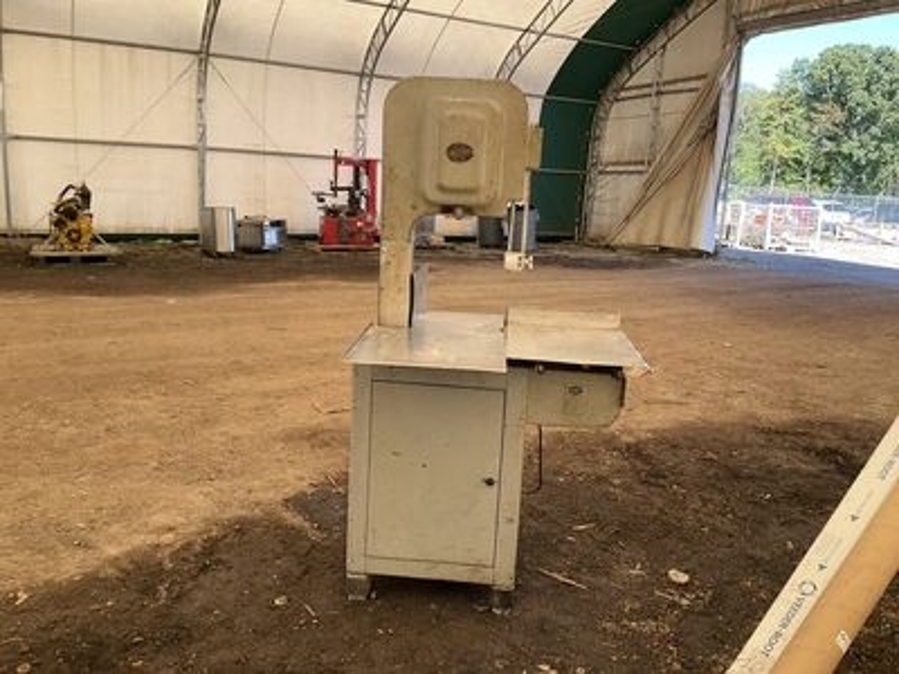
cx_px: 450
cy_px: 337
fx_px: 753
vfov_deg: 48.2
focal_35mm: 29
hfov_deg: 61.7
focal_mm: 3
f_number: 1.8
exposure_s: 1/122
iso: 20
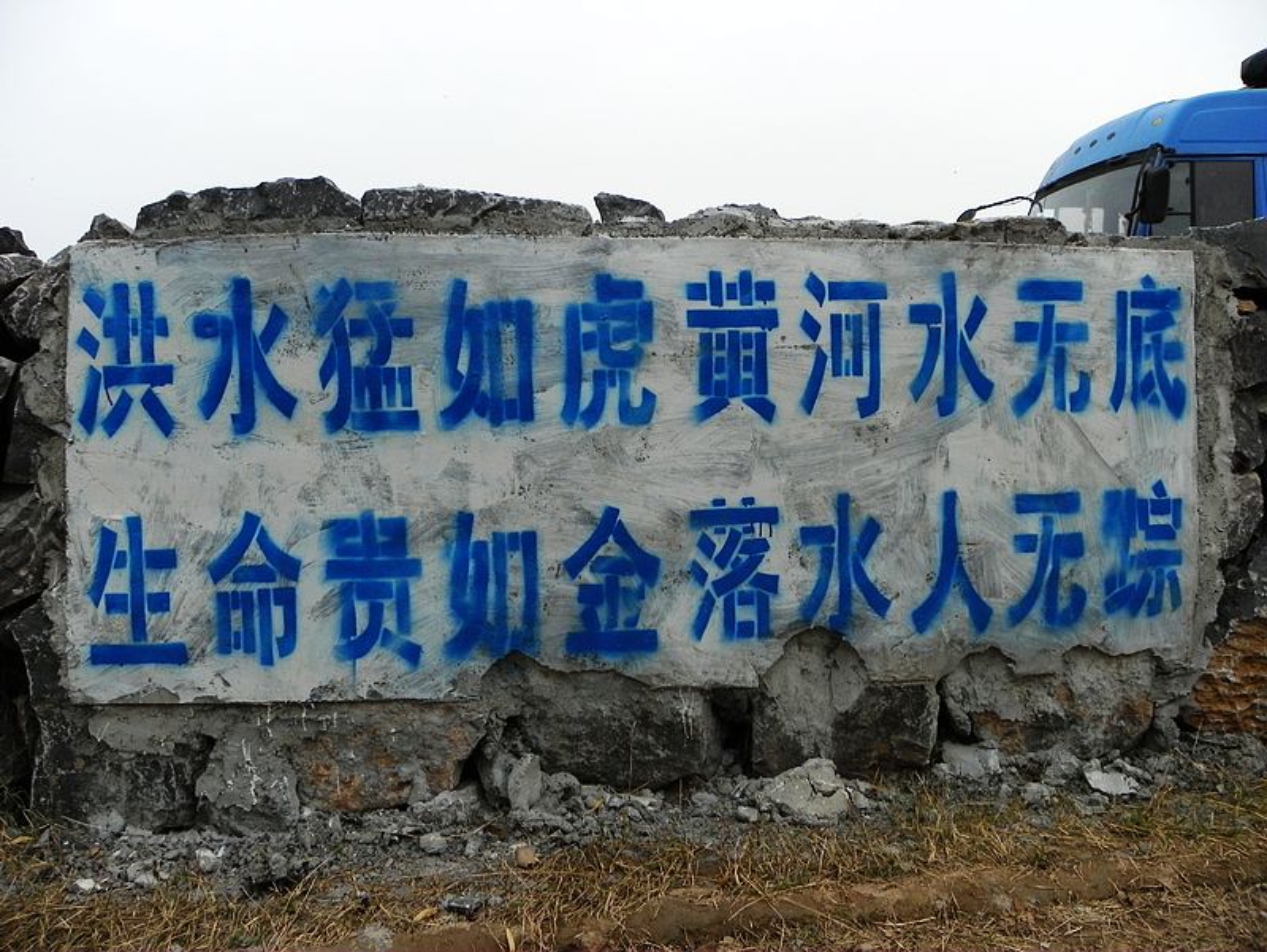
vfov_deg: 48.3
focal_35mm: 29
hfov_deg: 61.6
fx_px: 1062
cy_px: 476
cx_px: 634
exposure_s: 1/400
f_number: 2.8
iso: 100
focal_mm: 5.2
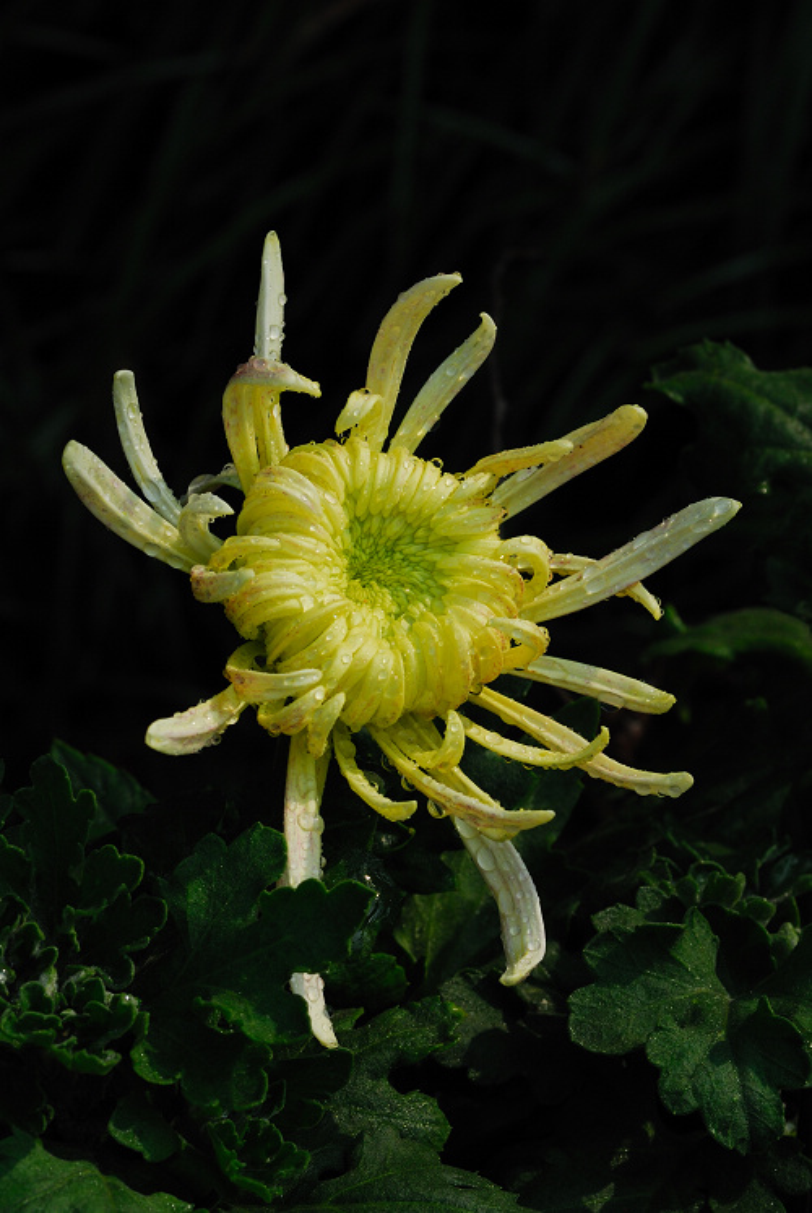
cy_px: 606
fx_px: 4555
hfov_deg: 10.2
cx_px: 406
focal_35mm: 135
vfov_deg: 15.2
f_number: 14
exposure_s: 1/350
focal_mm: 90
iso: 200
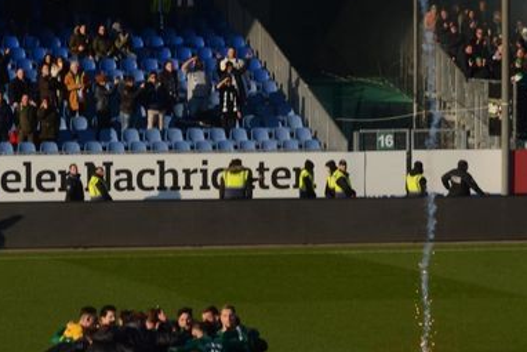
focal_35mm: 235
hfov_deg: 8.8
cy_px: 240
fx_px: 3438
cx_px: 353
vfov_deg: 5.9
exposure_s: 1/400
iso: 640
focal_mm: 105
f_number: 20
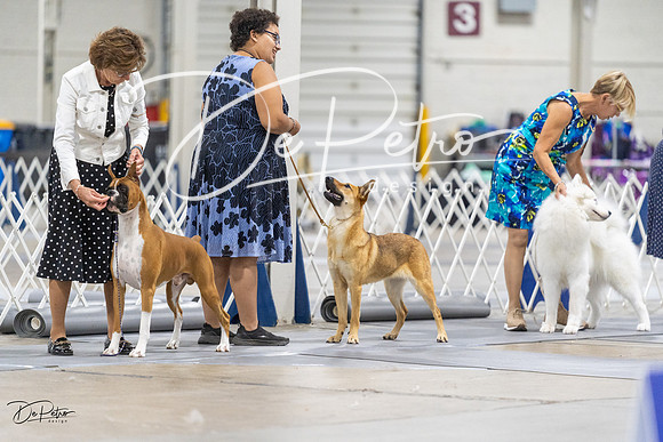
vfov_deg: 6.9
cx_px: 332
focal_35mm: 200
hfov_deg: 10.3
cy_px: 221
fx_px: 3684
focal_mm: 200
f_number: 2.8
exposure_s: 1/250
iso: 4000
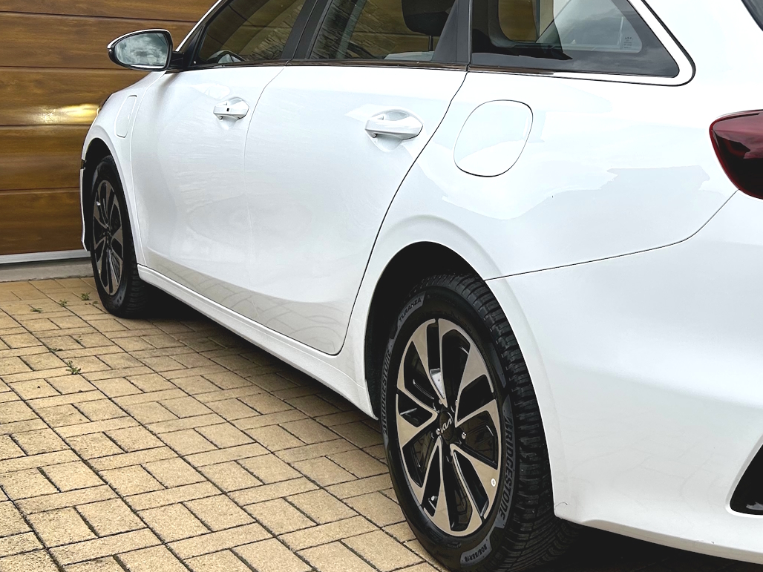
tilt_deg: -6.0
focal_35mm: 51
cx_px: 668
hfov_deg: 35.6
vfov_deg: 28.4
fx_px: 1124
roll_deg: -0.9
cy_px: 203
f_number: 1.5
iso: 50
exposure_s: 1/3257
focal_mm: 5.7
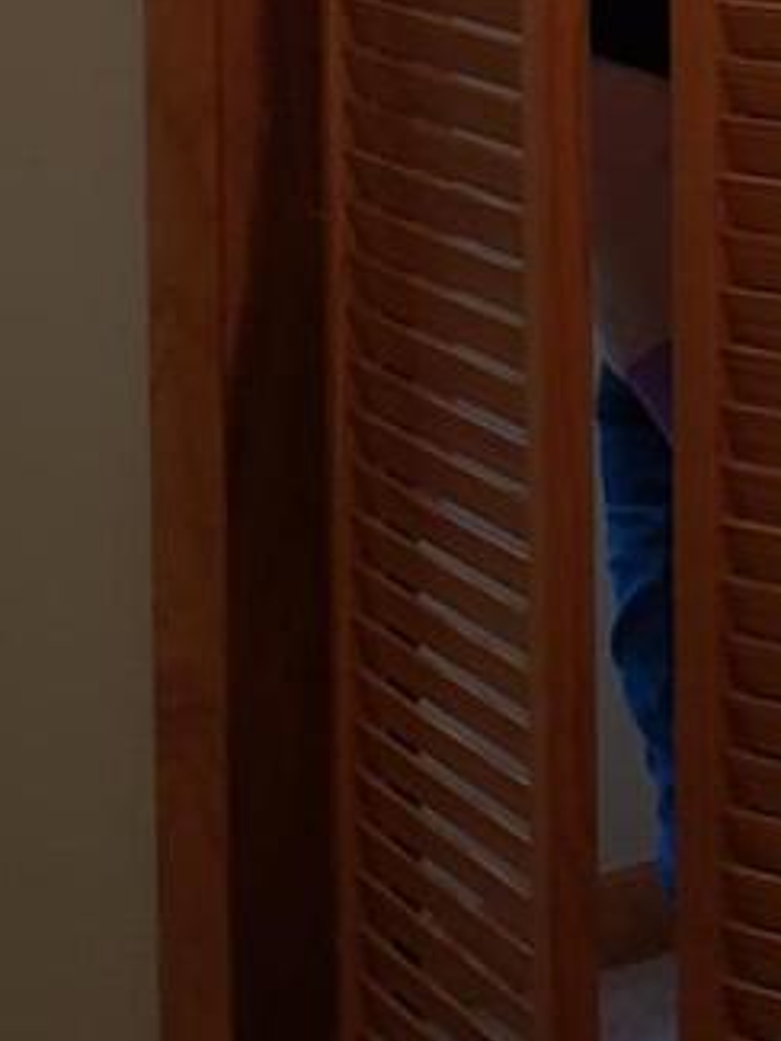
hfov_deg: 8.8
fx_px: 4810
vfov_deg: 11.9
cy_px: -368
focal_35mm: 160
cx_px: 1578
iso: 160
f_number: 2.4
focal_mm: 4.3
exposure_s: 1/60
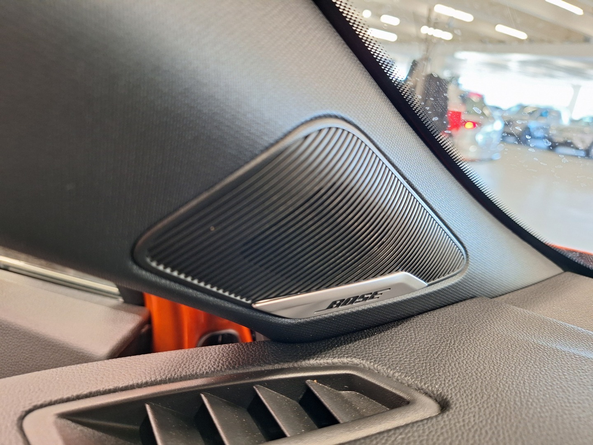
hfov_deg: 73.9
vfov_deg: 58.9
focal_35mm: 23
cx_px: 296
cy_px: 222
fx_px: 394
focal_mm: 5.54
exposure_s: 1/25
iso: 320
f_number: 1.8
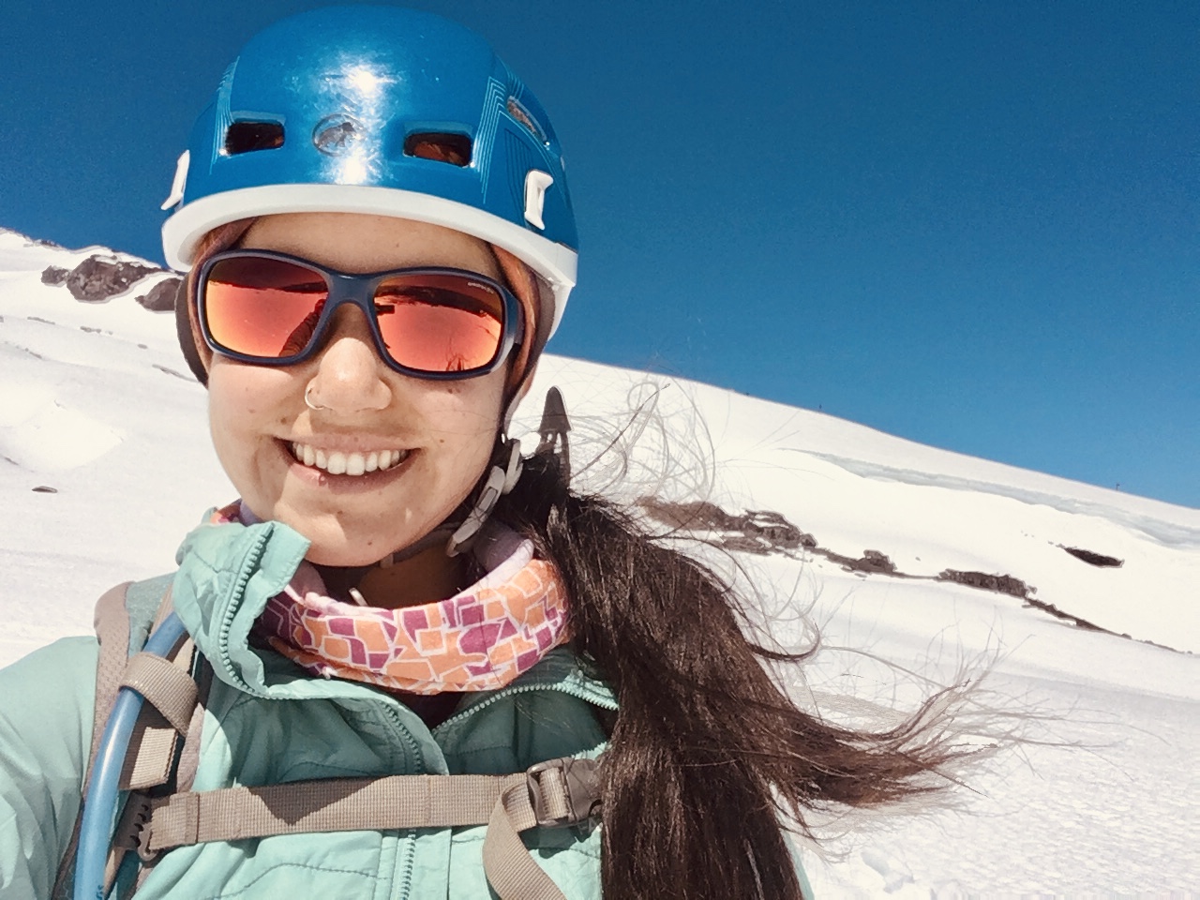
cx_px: 600
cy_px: 450
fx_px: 1075
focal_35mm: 31
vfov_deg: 45.4
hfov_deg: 58.4
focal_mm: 2.15
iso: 50
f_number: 2.4
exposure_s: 1/2933
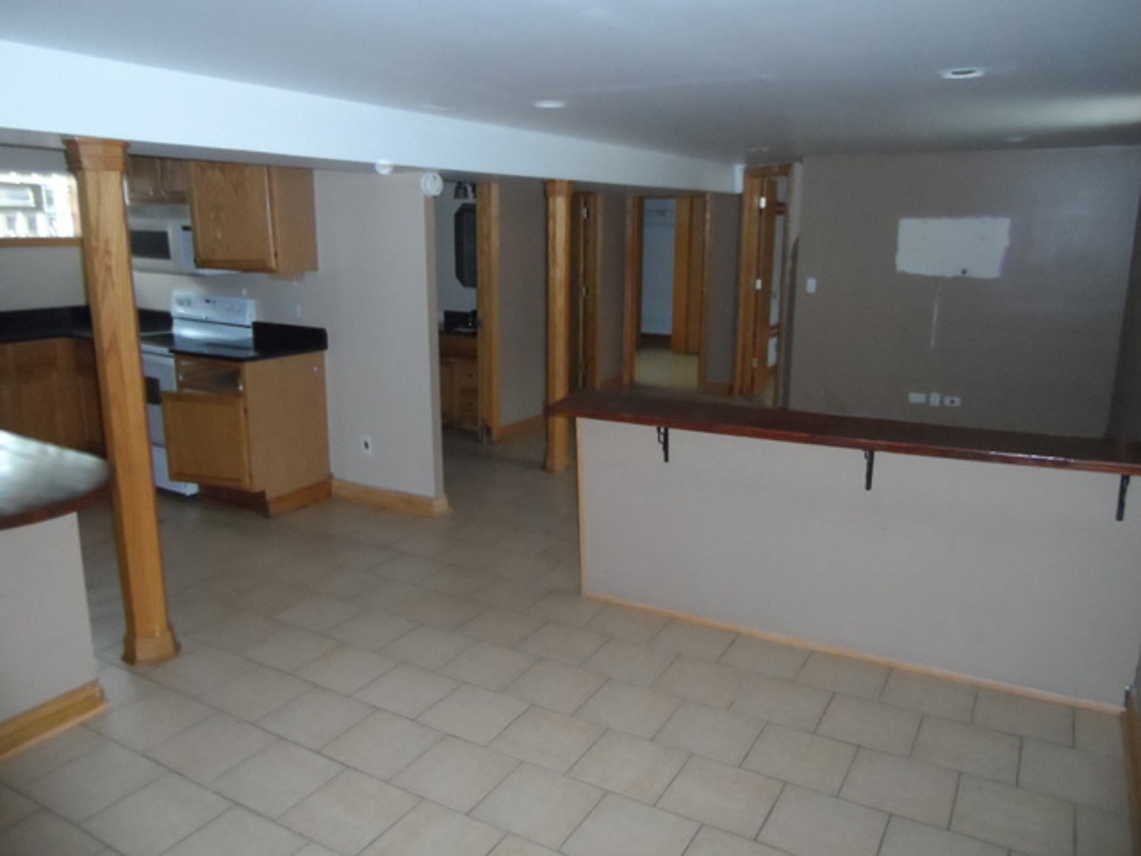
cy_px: 428
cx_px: 570
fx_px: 791
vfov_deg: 56.8
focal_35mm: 24
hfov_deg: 71.6
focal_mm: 4
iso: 640
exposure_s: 1/30
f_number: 3.2
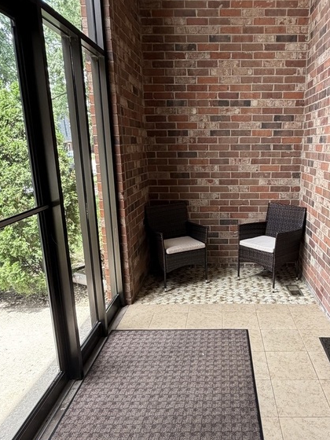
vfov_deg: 65.3
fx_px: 343
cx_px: 218
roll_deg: +1.3
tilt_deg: -13.0
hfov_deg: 50.5
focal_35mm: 27
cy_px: 233
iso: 200
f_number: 2.2
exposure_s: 1/121
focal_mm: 2.22
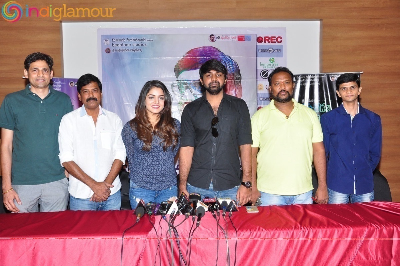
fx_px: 366
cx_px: 200
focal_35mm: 33
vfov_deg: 39.9
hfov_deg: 57.3
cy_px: 133
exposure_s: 1/125
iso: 500
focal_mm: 22
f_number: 5.6
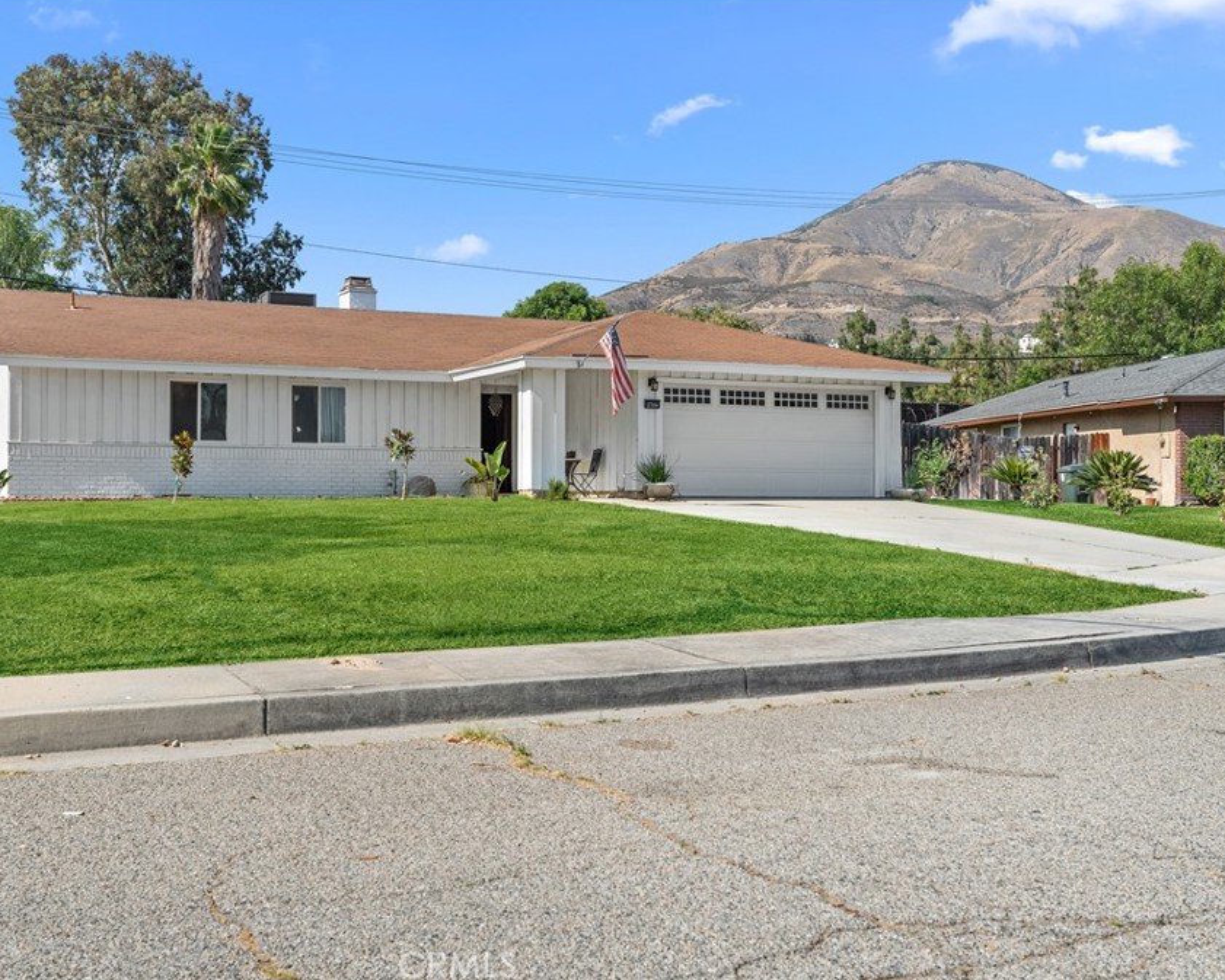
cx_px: 571
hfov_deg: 45.8
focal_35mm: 40
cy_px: 489
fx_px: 1450
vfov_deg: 37.3
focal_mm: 35
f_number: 8
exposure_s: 1/1250
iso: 800
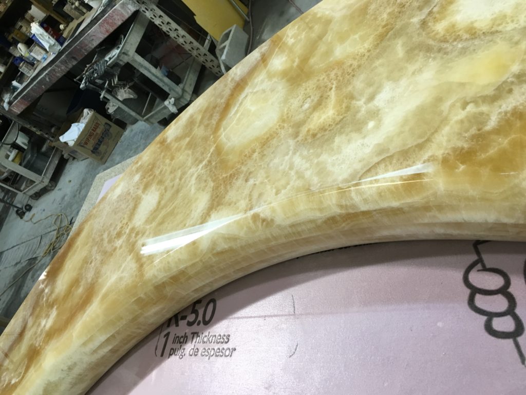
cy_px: 198
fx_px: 441
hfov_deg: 61.7
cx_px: 263
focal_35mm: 29
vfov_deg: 48.2
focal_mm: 4.15
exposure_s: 1/30
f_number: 2.2
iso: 40
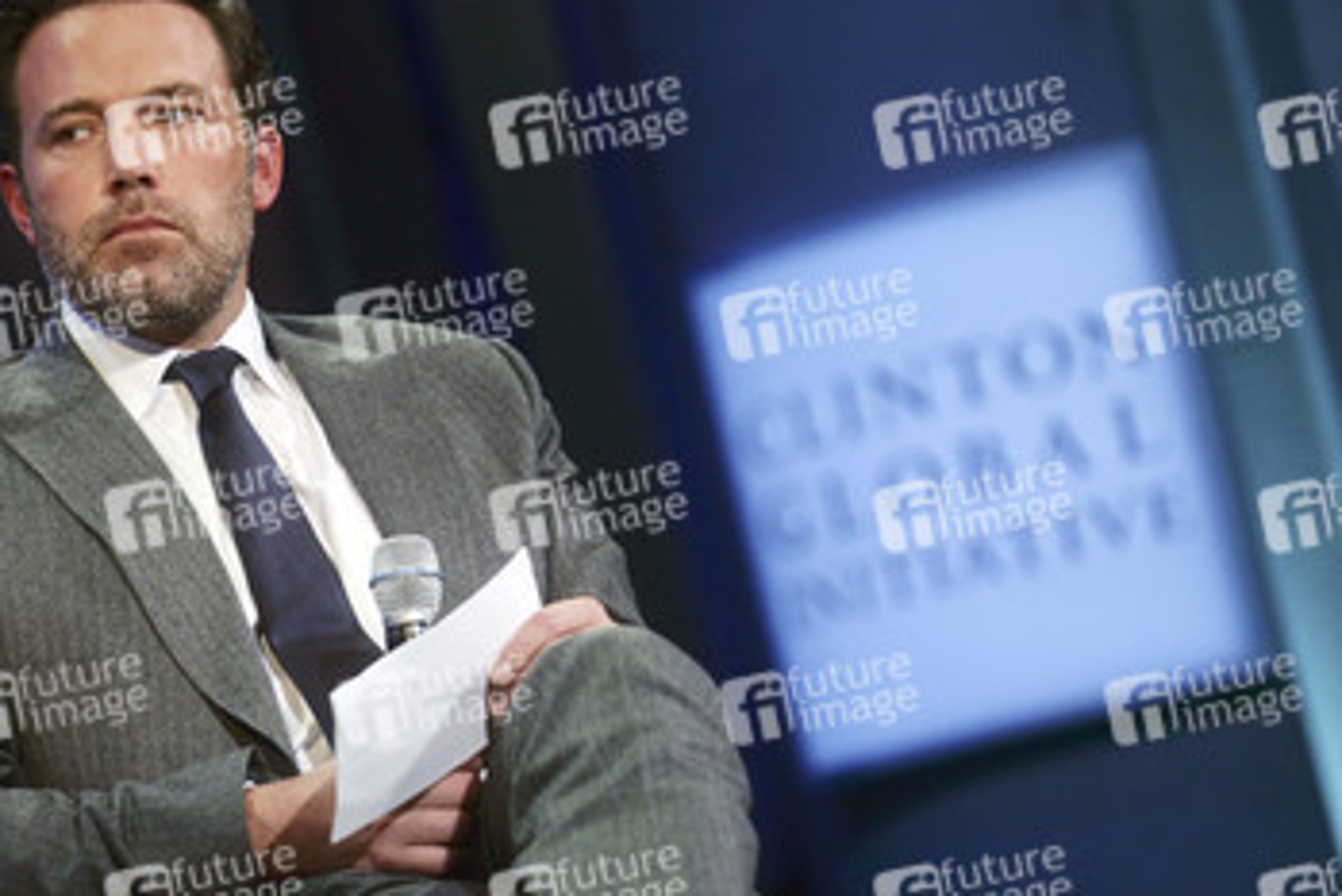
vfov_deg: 5.3
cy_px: 411
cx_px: 485
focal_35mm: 258
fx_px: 9621
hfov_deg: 8.0
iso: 1600
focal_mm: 200
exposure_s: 1/400
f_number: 4.5
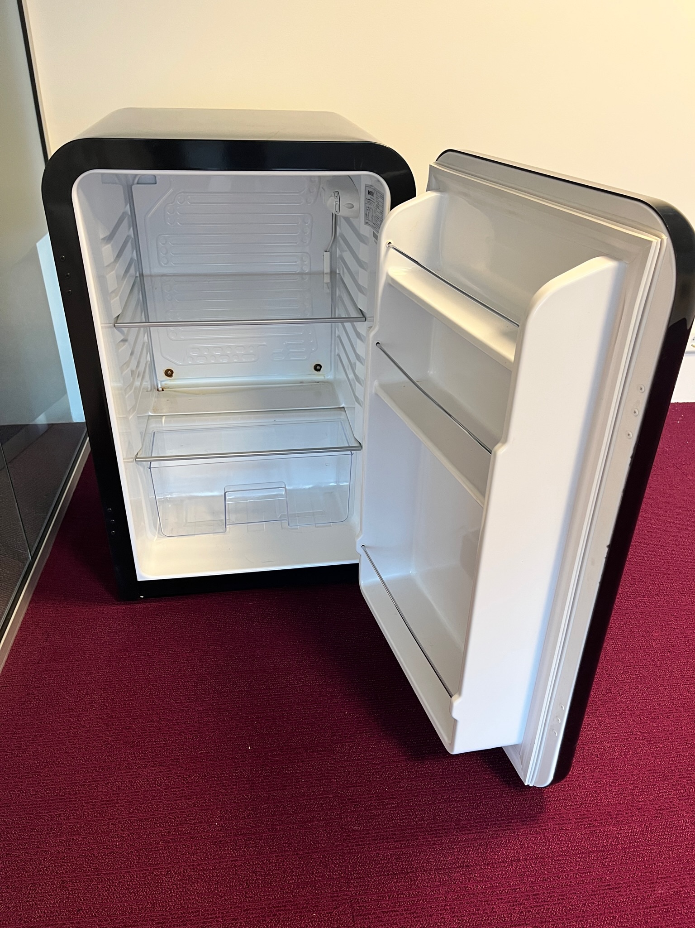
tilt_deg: -29.6
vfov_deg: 67.3
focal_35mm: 26
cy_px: 464
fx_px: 696
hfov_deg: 53.0
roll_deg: -0.2
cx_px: 348
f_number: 1.6
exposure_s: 1/50
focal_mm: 5.1
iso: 125
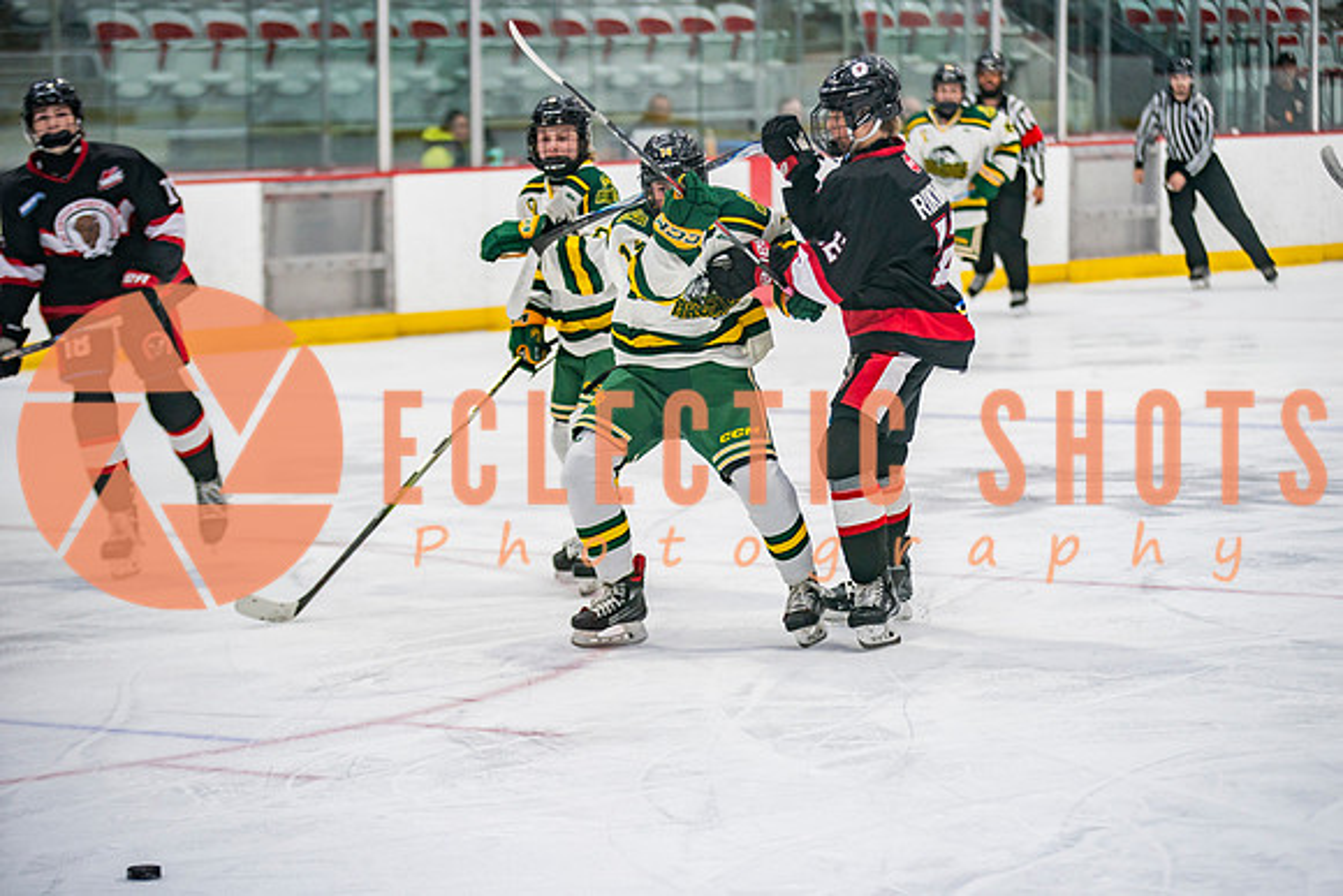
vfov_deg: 9.8
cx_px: 739
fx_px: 5237
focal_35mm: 140
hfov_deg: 14.6
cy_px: 412
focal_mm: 125
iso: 800
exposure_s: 1/640
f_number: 2.8
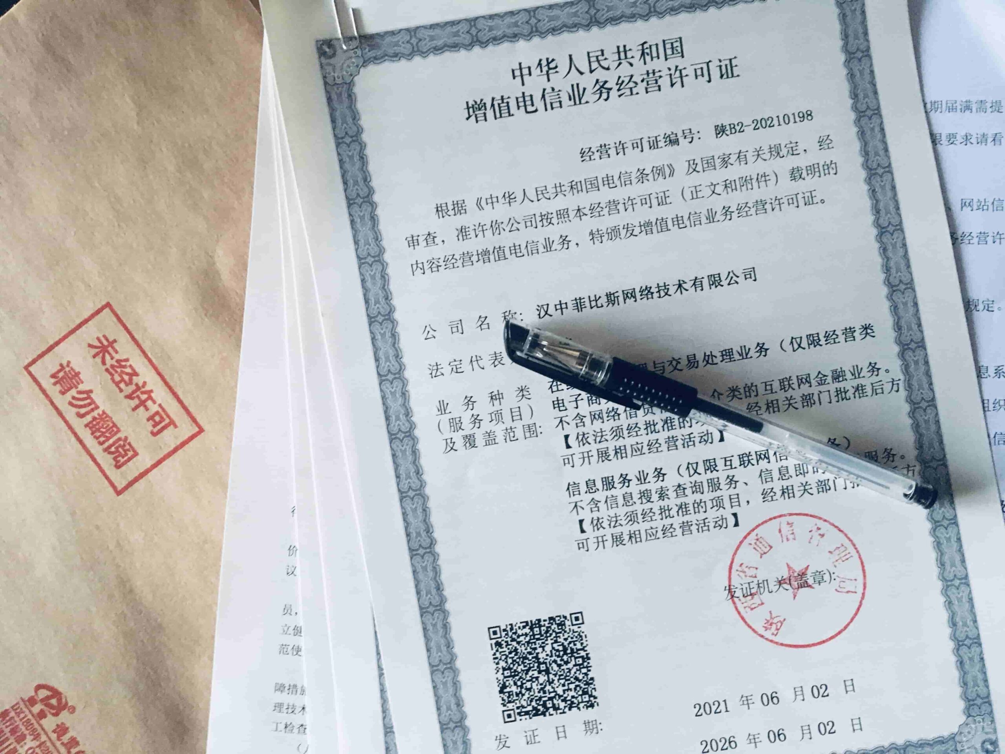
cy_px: 377
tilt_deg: -84.8
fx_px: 842
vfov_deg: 48.2
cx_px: 502
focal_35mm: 29
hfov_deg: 61.7
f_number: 2.2
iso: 400
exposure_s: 1/17
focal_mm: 4.15
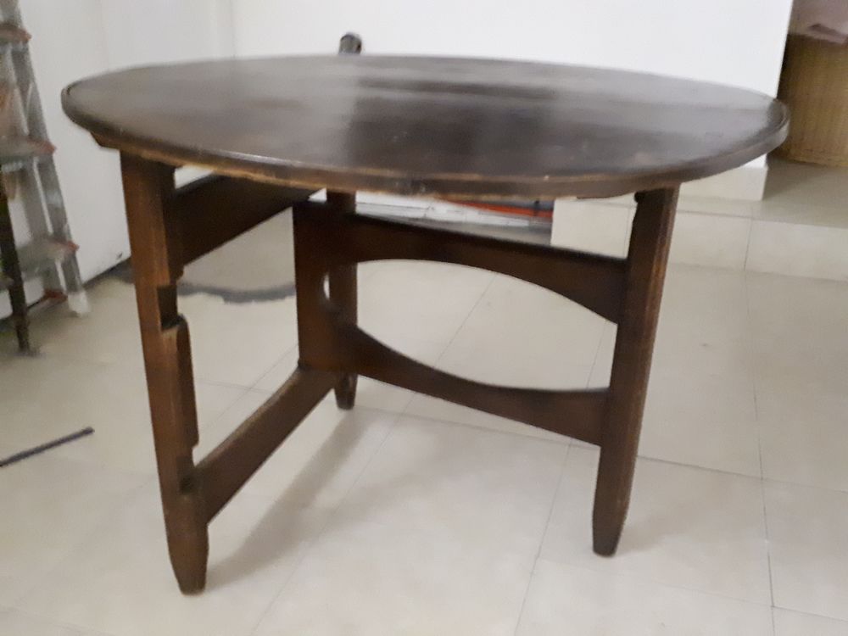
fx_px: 661
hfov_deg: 65.3
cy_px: 318
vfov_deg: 51.4
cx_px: 424
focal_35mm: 27
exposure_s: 1/10
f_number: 1.9
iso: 2000
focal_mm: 3.6
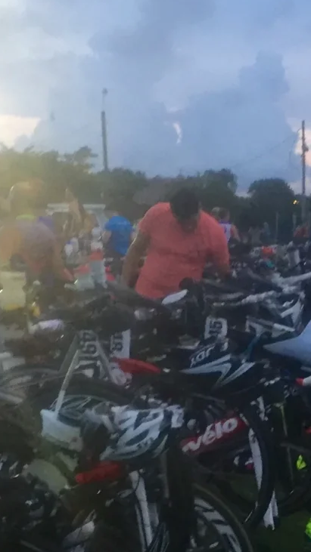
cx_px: 251
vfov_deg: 25.4
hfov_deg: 14.5
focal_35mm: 83
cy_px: 379
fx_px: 1217
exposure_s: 1/30
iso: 50
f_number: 2.2
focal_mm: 4.15
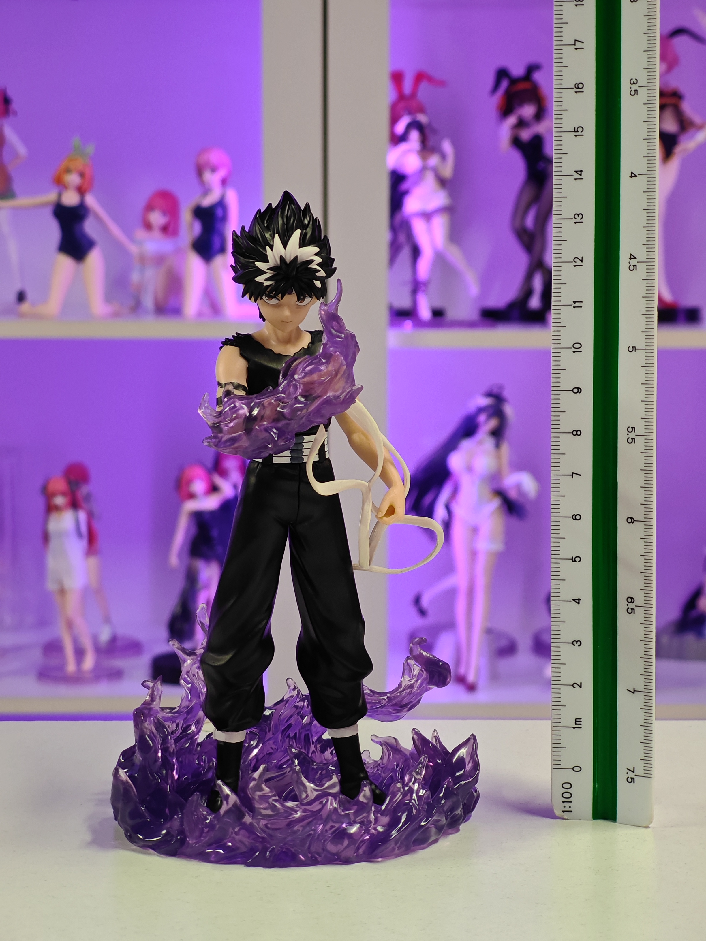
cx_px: 353
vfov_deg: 24.4
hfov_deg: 18.4
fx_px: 2175
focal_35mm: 80
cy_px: 470
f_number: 2.4
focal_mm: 7.48
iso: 800
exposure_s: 1/25
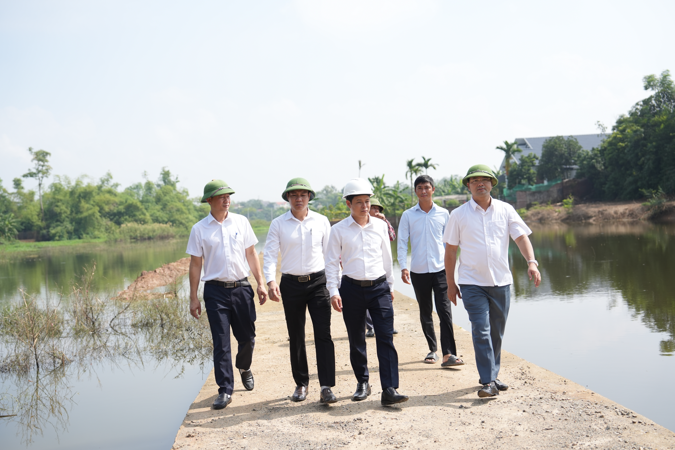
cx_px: 338
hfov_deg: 41.9
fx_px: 881
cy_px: 225
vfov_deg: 28.6
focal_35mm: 47
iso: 200
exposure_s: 1/2000
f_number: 2.8
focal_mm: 47
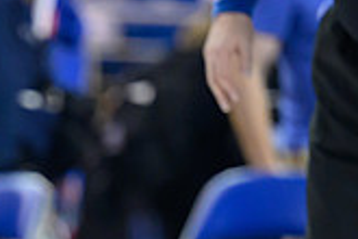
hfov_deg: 3.5
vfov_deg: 2.3
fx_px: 5847
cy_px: 361
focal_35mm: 588
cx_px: -250
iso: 2200
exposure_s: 1/800
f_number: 2.8
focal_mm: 140
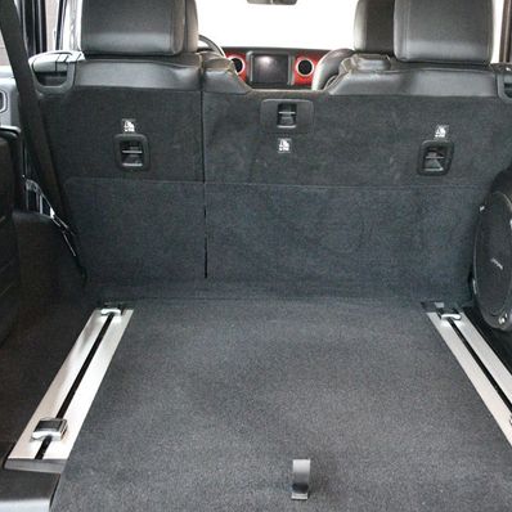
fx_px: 686
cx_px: 287
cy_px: 252
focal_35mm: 41
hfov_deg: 40.9
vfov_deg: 40.9
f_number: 3.5
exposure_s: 1/60
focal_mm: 20
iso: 12800
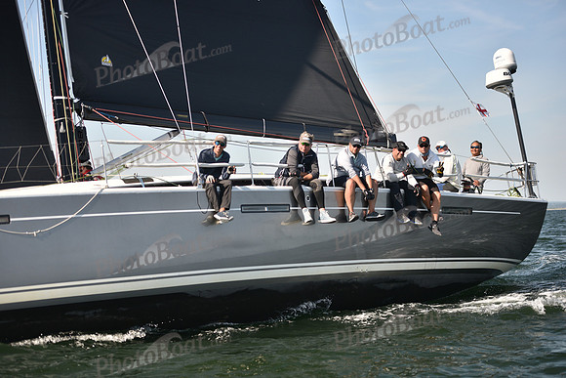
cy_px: 189
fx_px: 1101
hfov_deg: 28.8
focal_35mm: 70
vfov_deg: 19.5
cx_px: 283
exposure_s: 1/1250
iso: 250
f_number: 2.8
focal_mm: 70
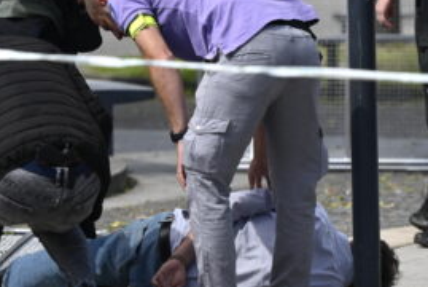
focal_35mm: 385
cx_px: 353
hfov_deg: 5.3
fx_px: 4582
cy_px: 120
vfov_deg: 3.6
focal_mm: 135
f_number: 2.8
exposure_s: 1/400
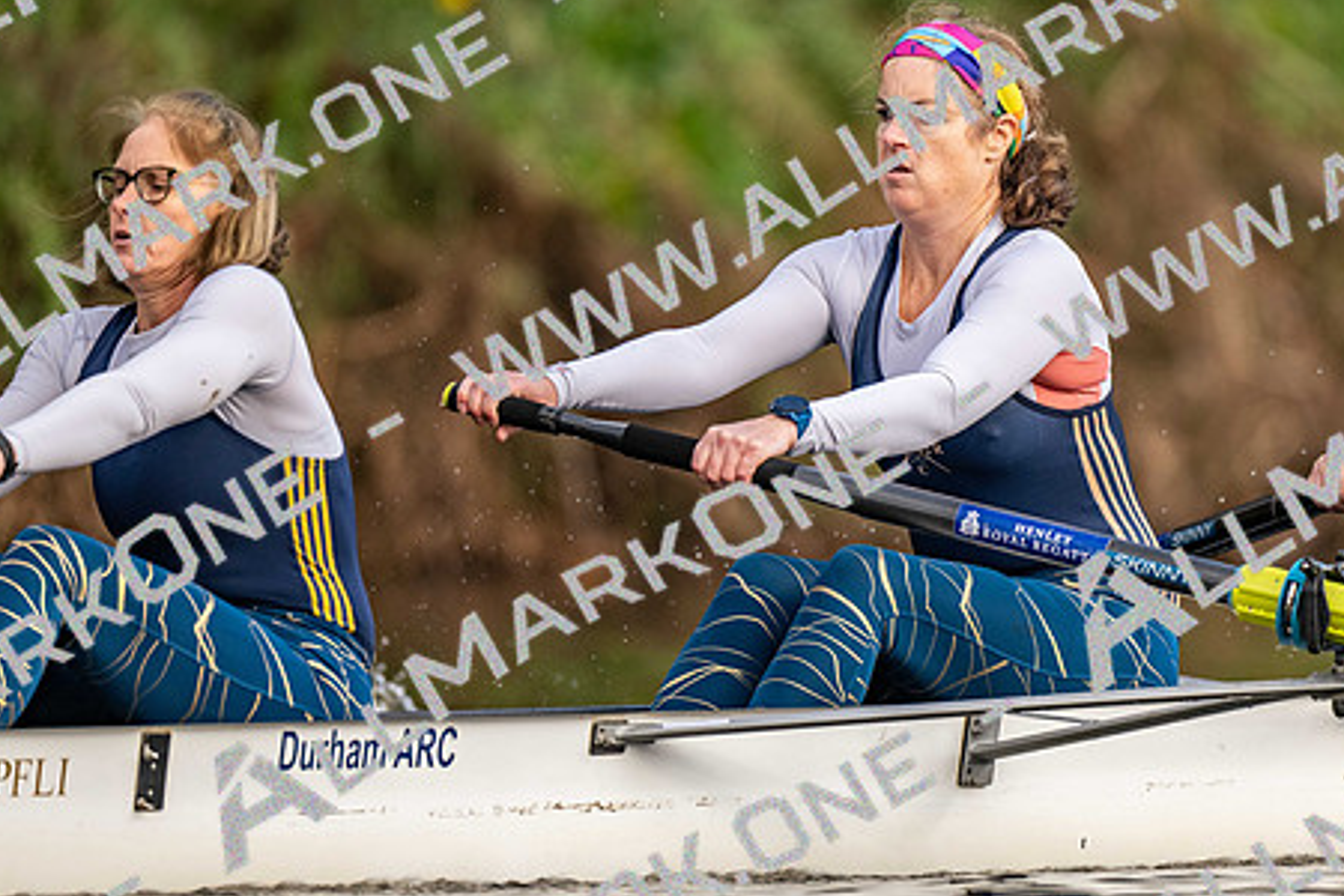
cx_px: 821
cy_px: 411
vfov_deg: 1.8
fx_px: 28856
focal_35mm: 773
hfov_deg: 2.7
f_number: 4
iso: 1100
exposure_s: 1/2500
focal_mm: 600
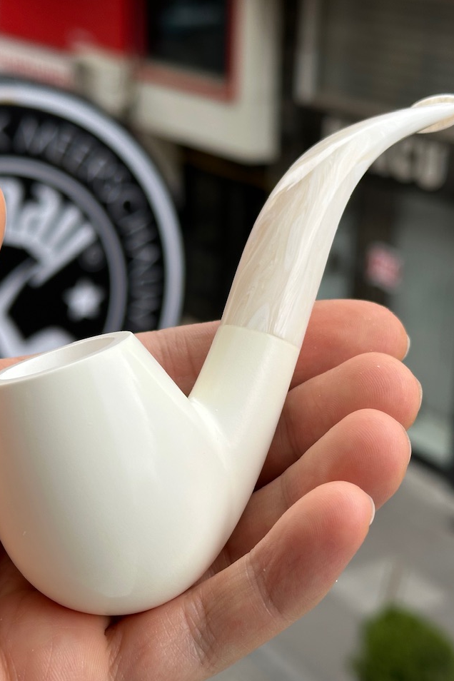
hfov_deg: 20.3
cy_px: 340
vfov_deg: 30.1
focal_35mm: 67
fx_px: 1267
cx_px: 213
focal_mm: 6.86
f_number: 1.78
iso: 64
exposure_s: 1/719
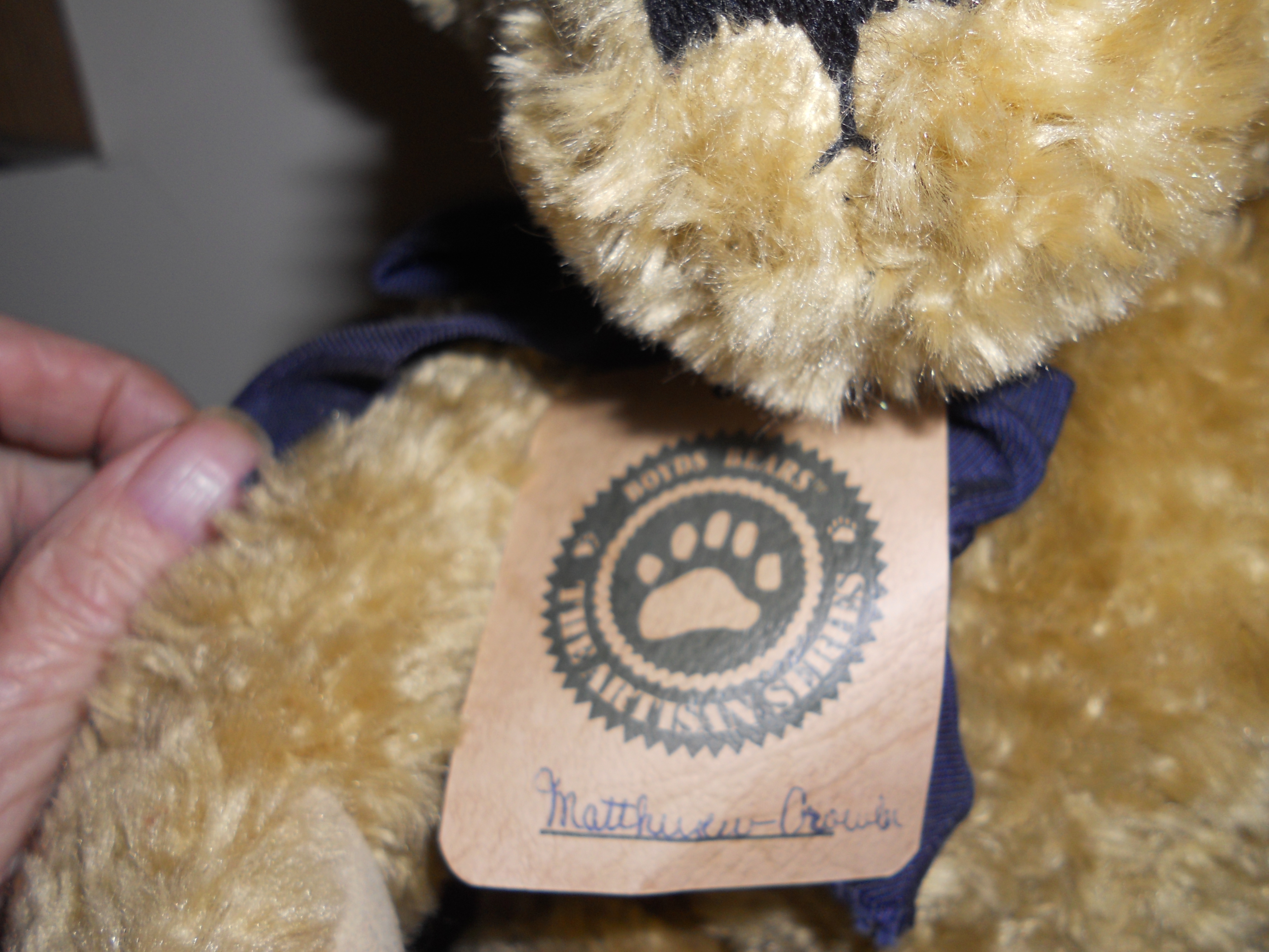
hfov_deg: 56.8
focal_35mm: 32
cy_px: 476
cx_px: 634
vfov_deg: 44.2
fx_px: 1173
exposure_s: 1/25
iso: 80
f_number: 8.8
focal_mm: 5.8
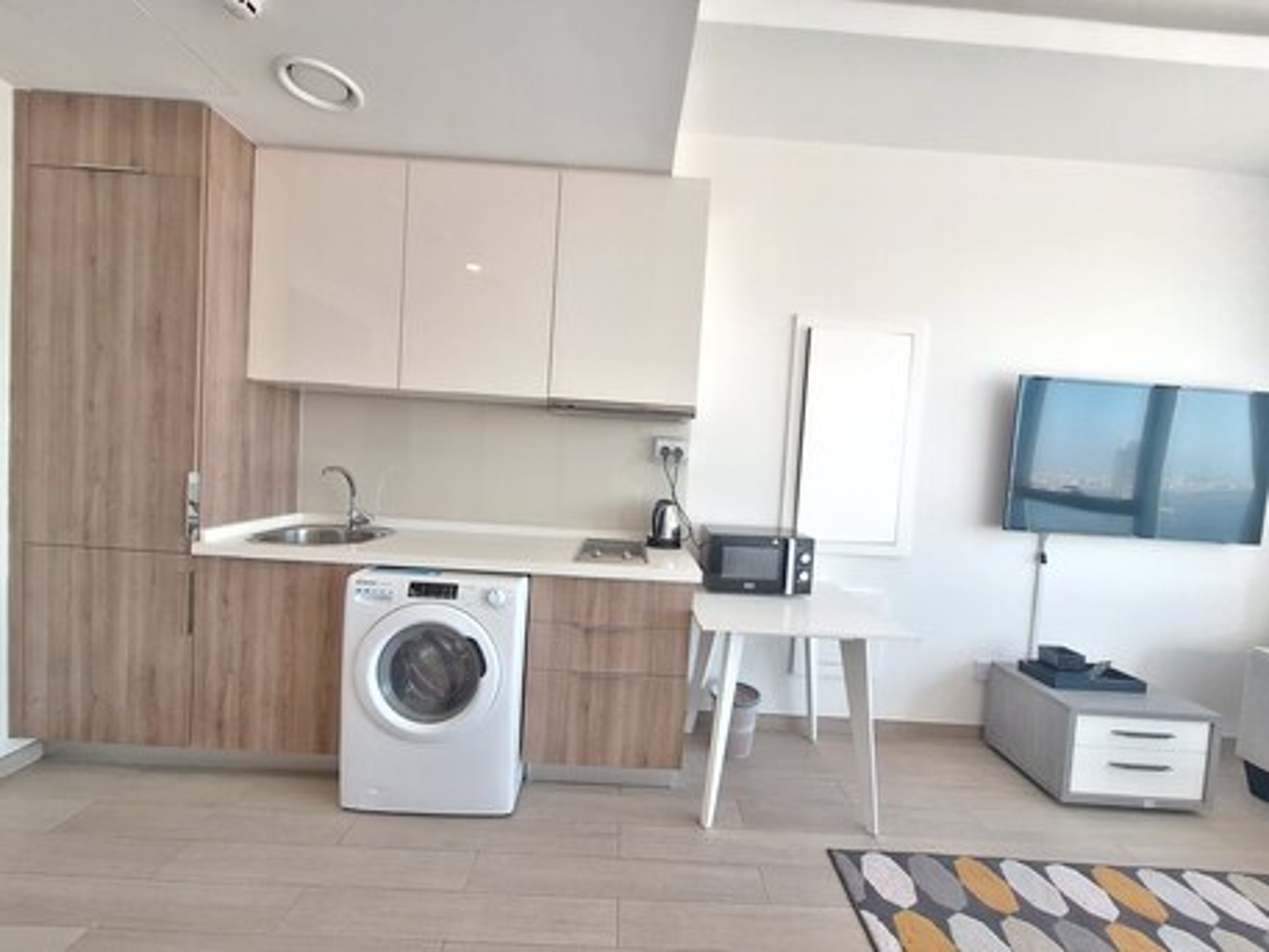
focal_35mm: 13
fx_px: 477
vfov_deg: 89.9
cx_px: 634
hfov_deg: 106.2
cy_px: 476
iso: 160
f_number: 2.2
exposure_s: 1/50
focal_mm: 1.74
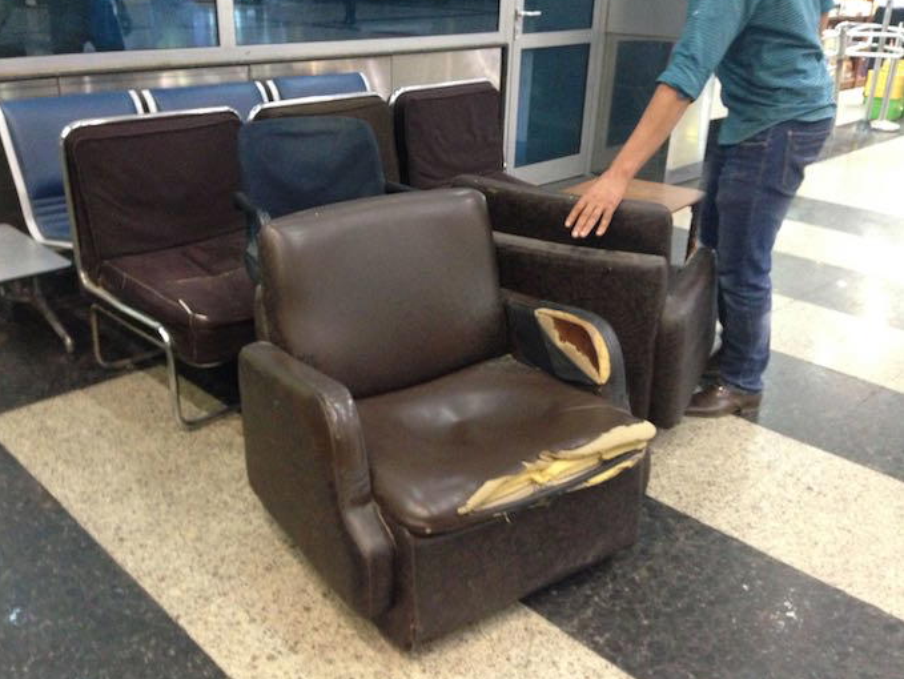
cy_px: 340
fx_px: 888
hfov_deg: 53.9
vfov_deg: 41.8
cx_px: 439
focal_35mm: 34
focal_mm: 4.12
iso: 500
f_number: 2.4
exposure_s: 1/15
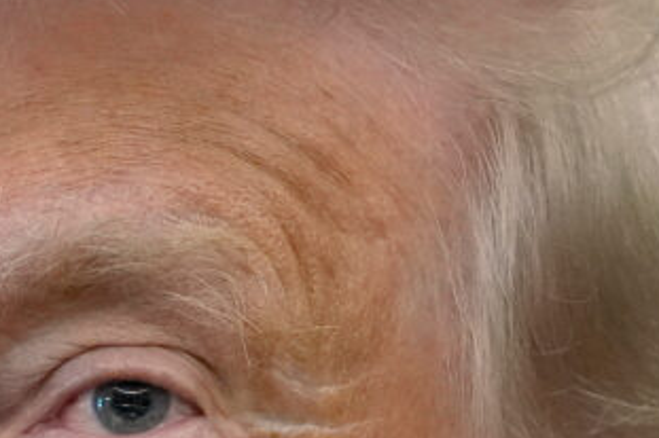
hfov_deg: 2.8
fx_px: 13666
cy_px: 702
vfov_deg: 1.8
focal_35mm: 747
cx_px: 108
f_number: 2.8
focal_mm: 155
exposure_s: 1/400
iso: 4000
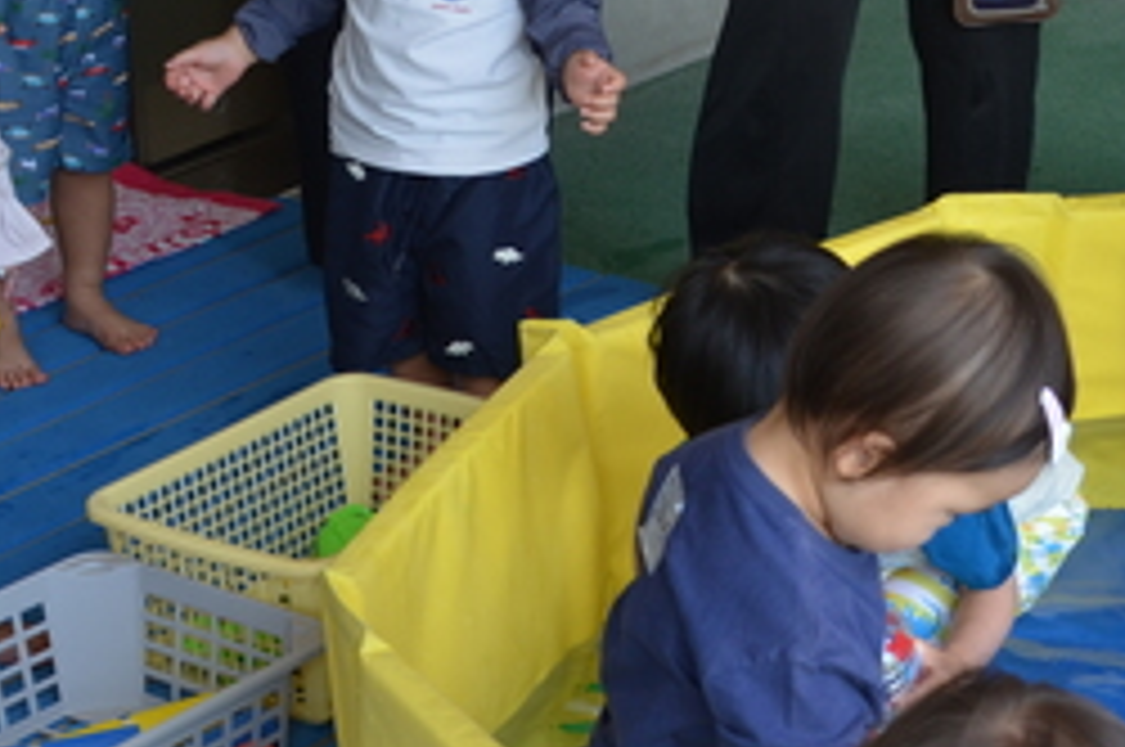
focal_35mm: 109
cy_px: 225
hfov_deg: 18.5
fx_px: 3402
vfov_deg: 12.5
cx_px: 952
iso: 280
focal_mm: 28
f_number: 5.6
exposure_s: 1/125
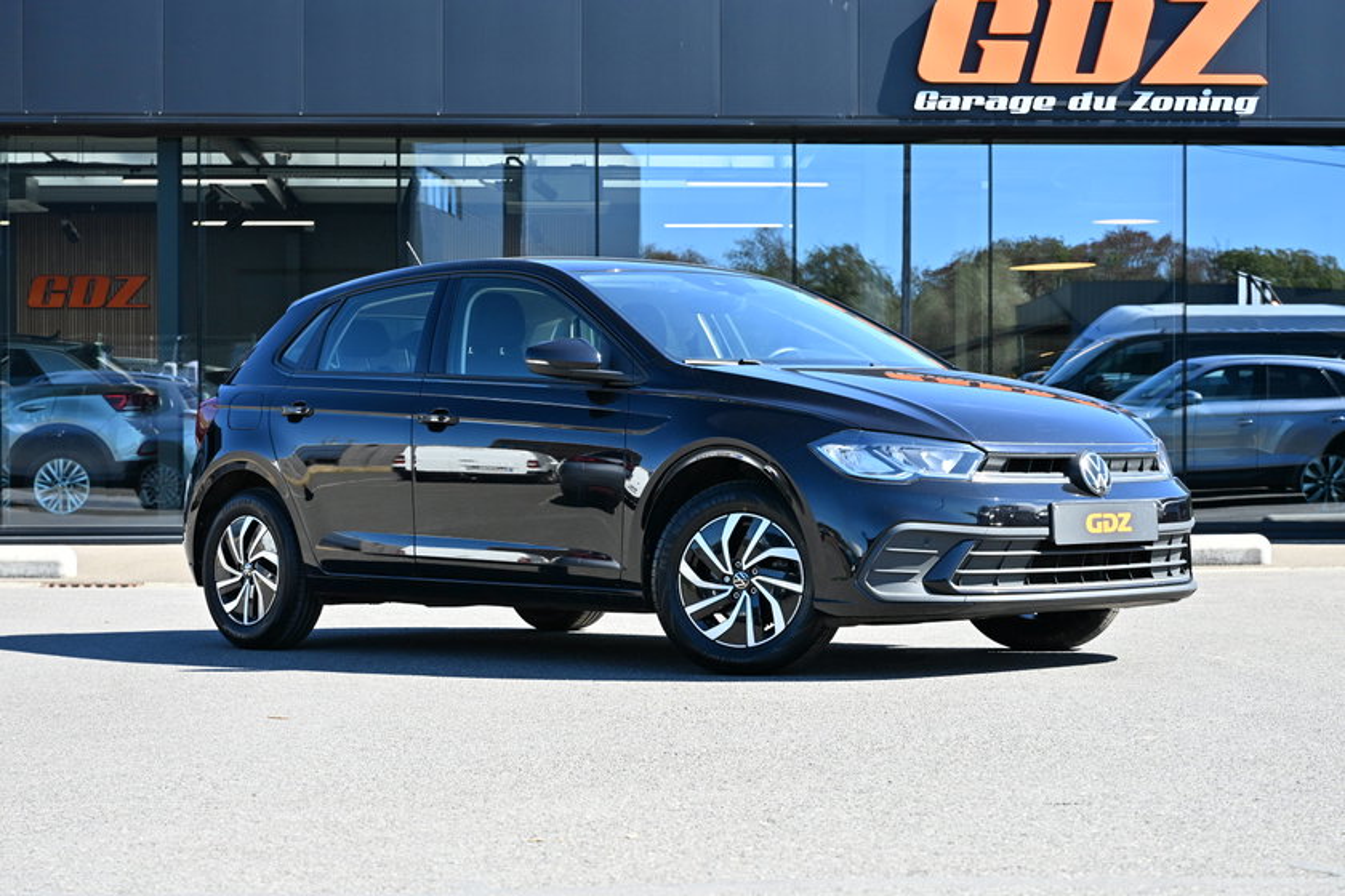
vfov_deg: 19.5
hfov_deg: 28.8
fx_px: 2615
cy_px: 448
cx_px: 672
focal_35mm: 70
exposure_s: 1/500
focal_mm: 70
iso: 640
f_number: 8
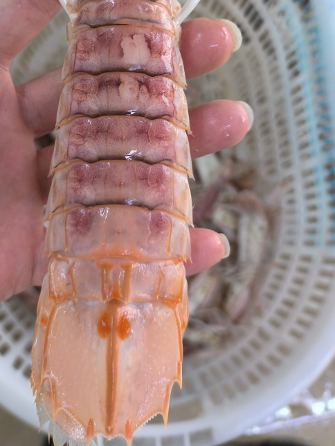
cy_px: 92
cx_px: 135
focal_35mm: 38
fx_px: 490
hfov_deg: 37.6
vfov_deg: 46.5
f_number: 1.79
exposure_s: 1/50
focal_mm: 4.69
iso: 394
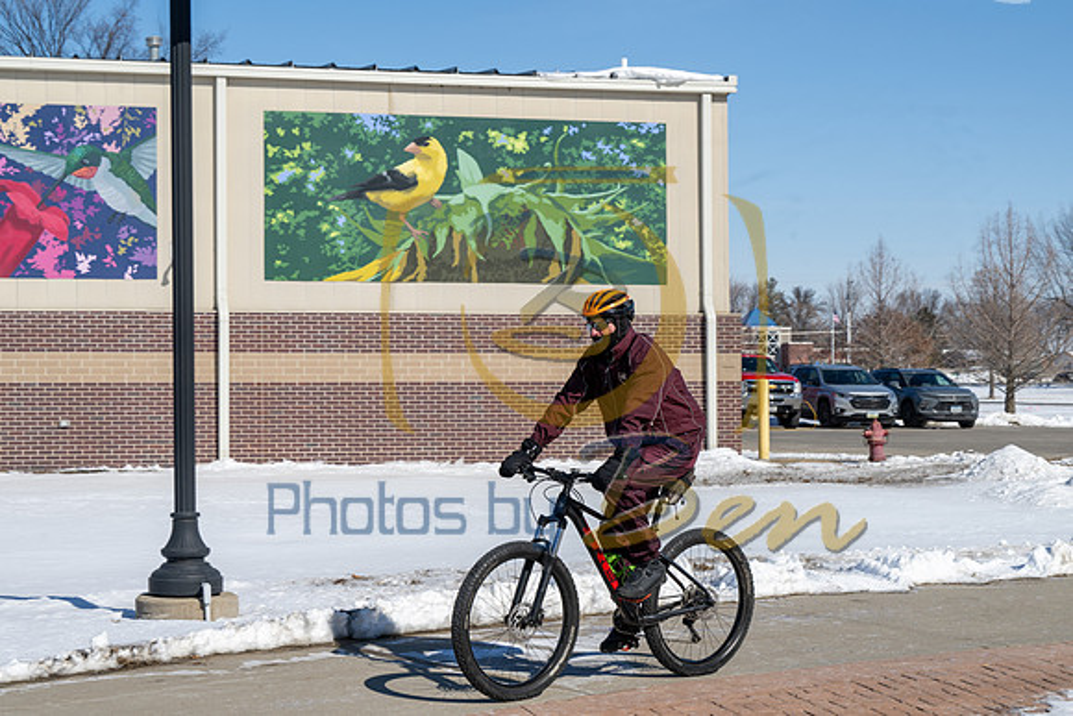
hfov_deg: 28.8
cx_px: 536
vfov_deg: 19.5
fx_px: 2087
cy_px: 358
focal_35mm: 70
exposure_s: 1/500
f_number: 10
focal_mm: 70
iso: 250
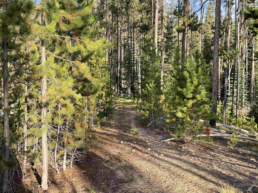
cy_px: 82
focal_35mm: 39
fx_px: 291
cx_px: 116
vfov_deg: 36.7
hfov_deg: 47.8
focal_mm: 3
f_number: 1.8
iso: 16
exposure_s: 1/255
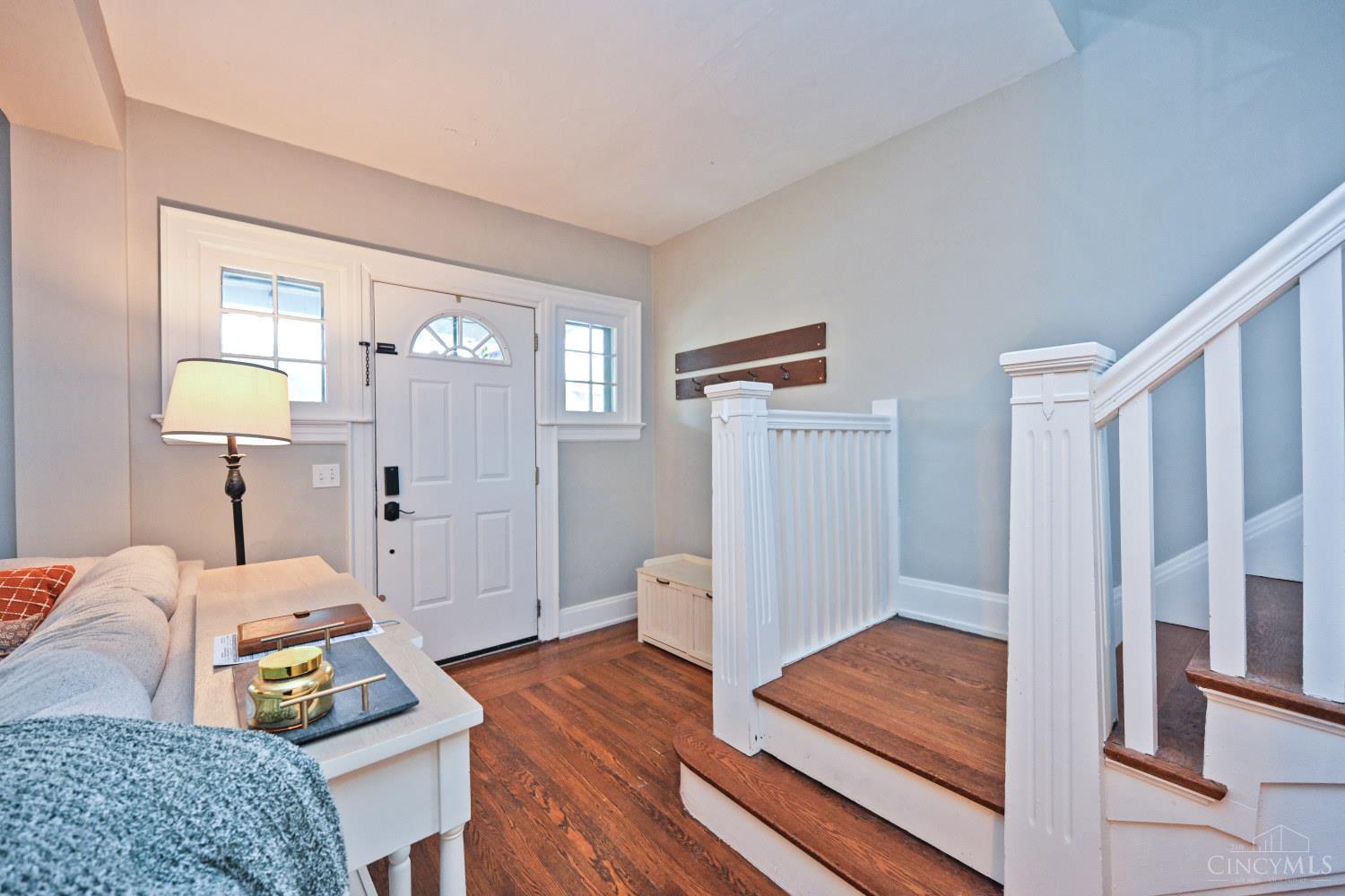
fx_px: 523
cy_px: 448
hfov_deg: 104.3
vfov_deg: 81.2
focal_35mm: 14
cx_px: 672
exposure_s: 1/60
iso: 1000
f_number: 4
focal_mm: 14
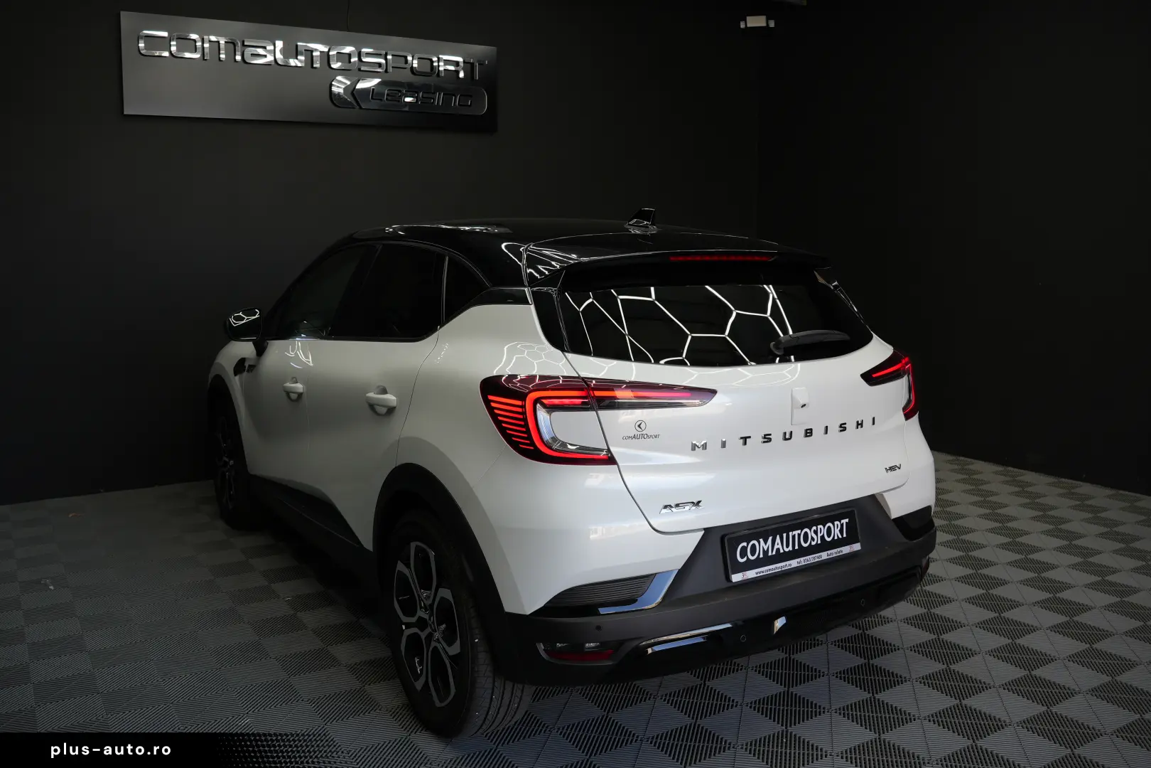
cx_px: 576
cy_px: 384
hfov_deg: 61.9
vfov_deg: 43.6
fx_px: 959
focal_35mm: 30
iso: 100
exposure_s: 1/100
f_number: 3.2
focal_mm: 20.2
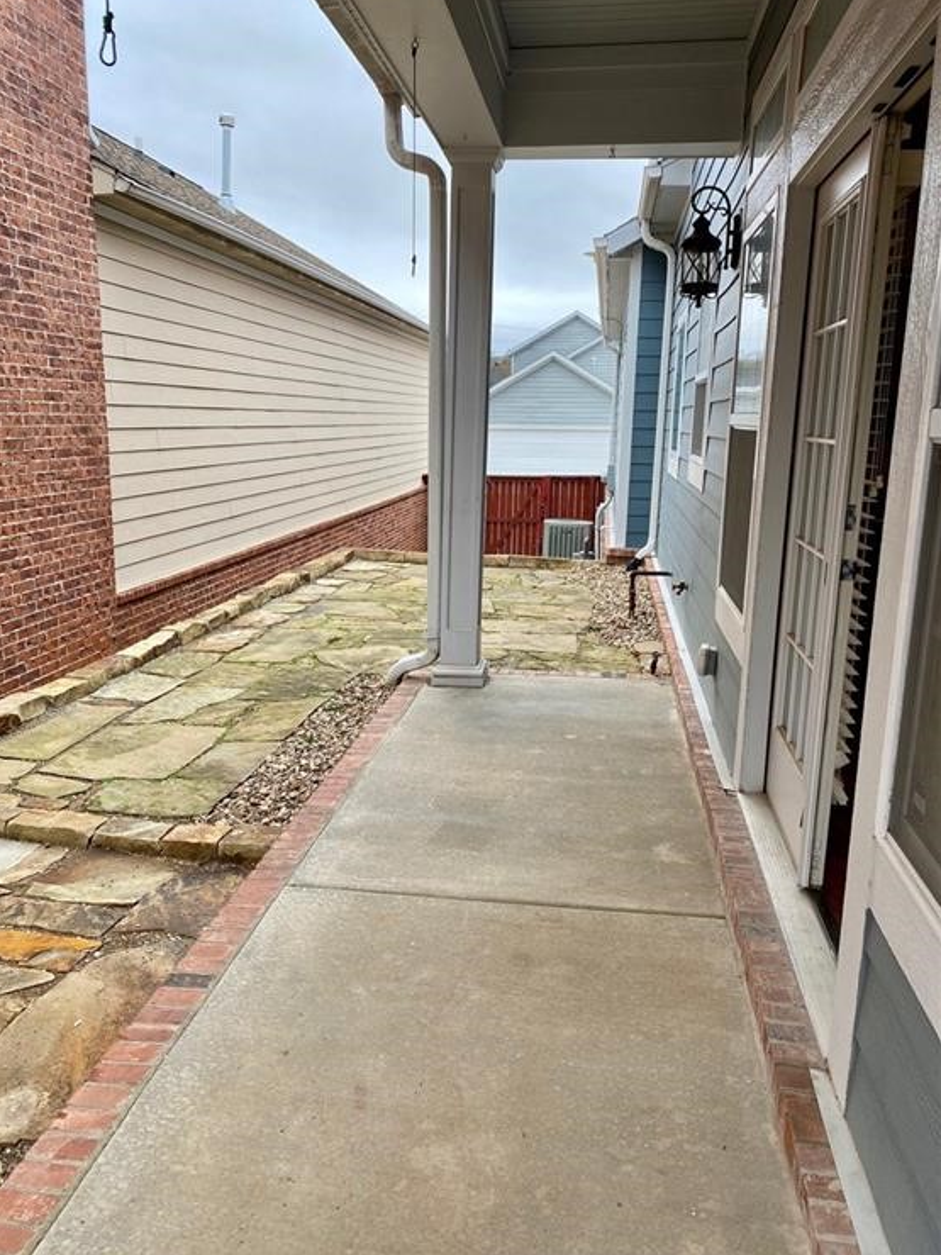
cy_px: 633
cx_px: 454
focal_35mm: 27
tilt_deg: -11.4
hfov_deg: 51.3
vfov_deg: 65.3
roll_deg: -1.1
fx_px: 979
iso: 32
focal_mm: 4.25
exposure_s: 1/128
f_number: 1.8
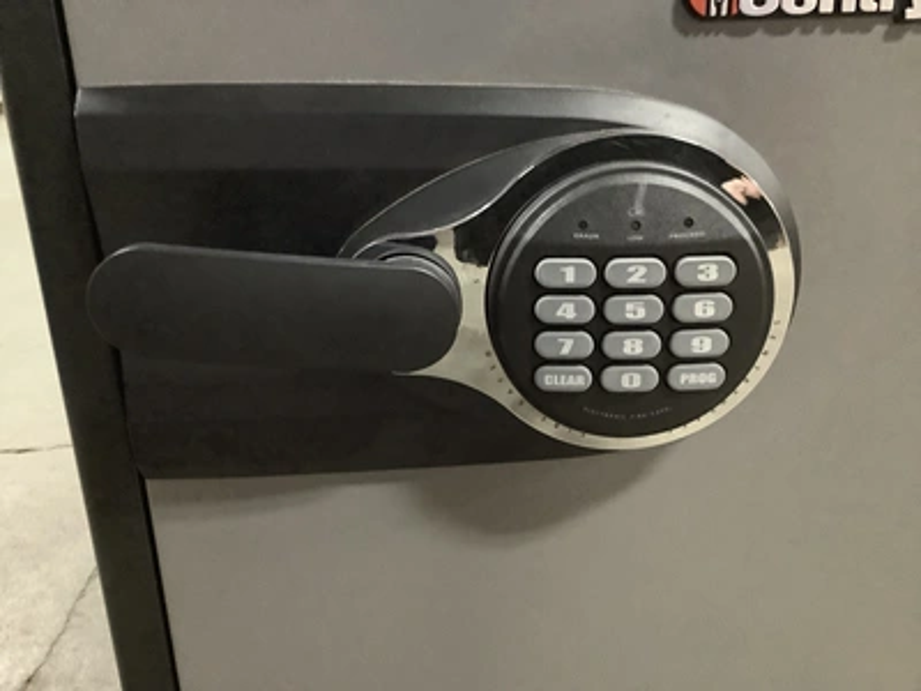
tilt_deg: -21.4
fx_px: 825
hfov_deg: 58.4
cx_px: 460
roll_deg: +1.7
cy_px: 346
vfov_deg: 45.4
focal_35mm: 31
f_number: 2.4
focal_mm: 3.3
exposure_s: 1/17
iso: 800
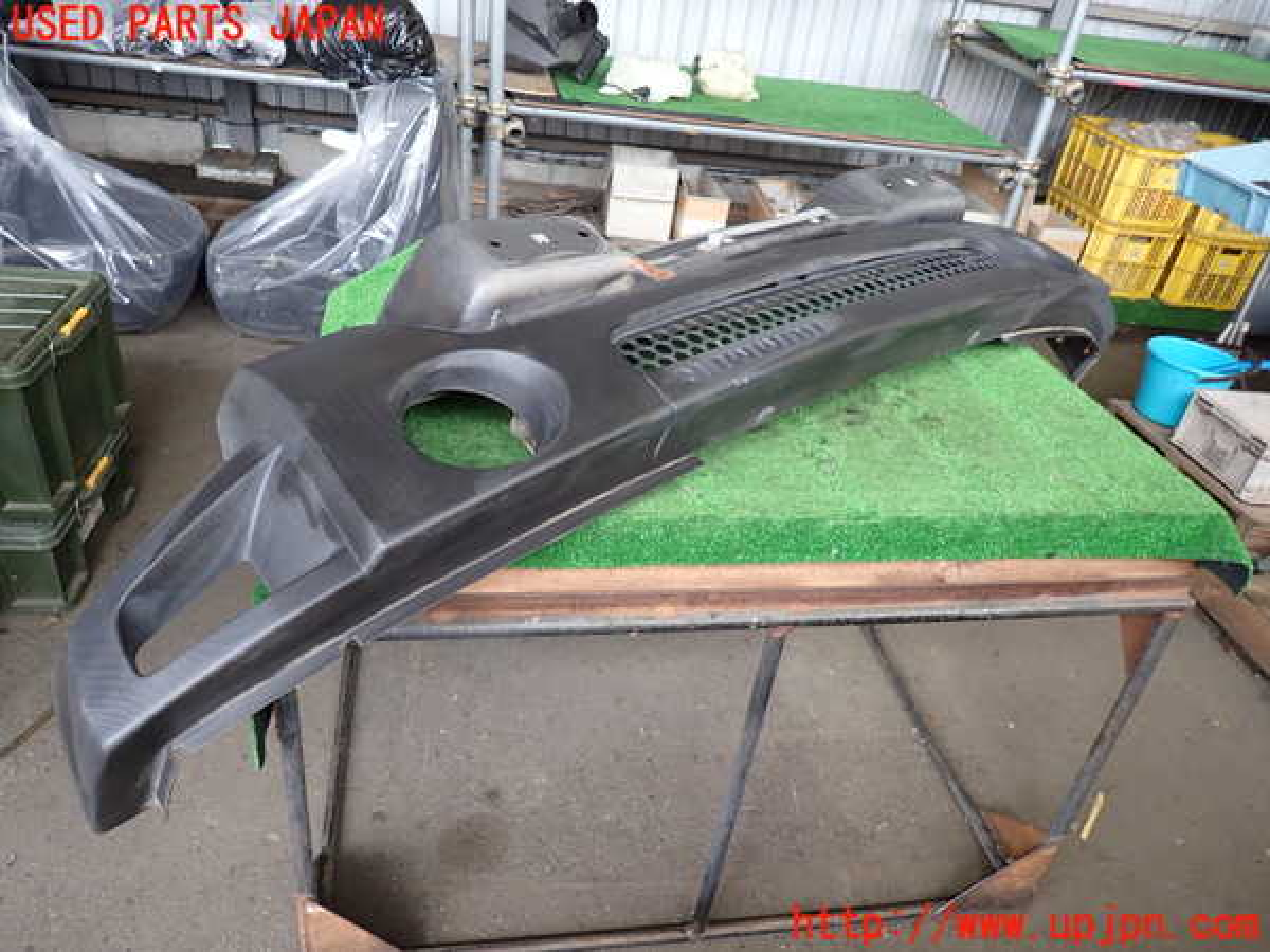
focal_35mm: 25
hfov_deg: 69.4
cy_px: 476
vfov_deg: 54.9
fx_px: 917
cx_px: 635
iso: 160
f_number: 2
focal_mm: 4.5
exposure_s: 1/60
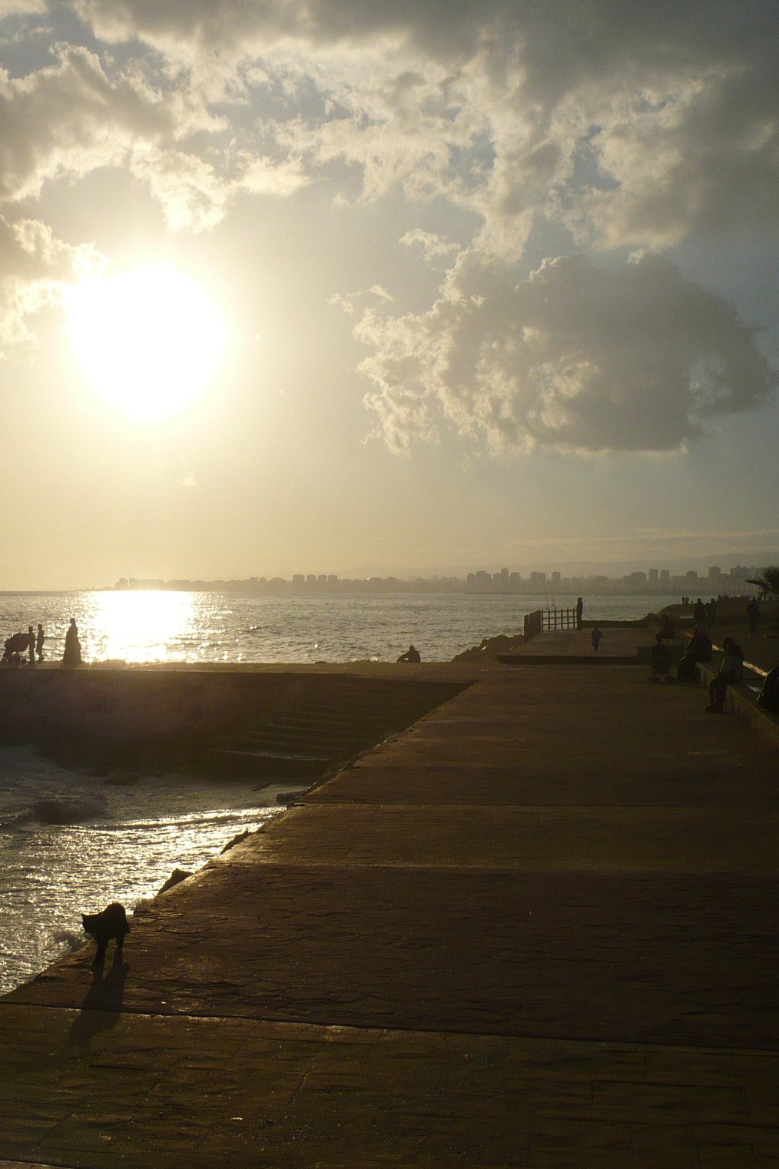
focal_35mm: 49
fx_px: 1590
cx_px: 60
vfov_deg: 40.3
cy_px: 584
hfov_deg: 26.5
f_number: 8
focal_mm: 5.8
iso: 100
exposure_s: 1/1300
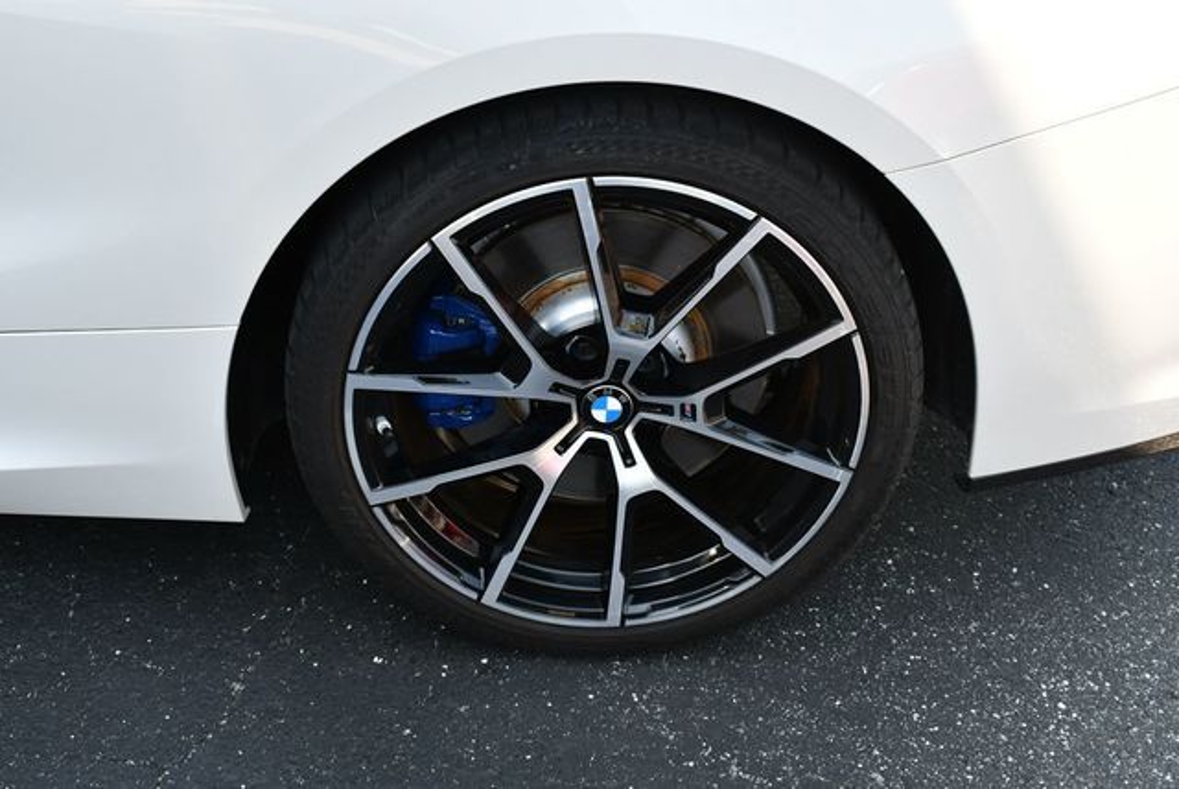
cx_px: 590
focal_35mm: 48
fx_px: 1573
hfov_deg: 41.1
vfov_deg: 28.1
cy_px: 394
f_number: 5.6
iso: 280
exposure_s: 1/250
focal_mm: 24
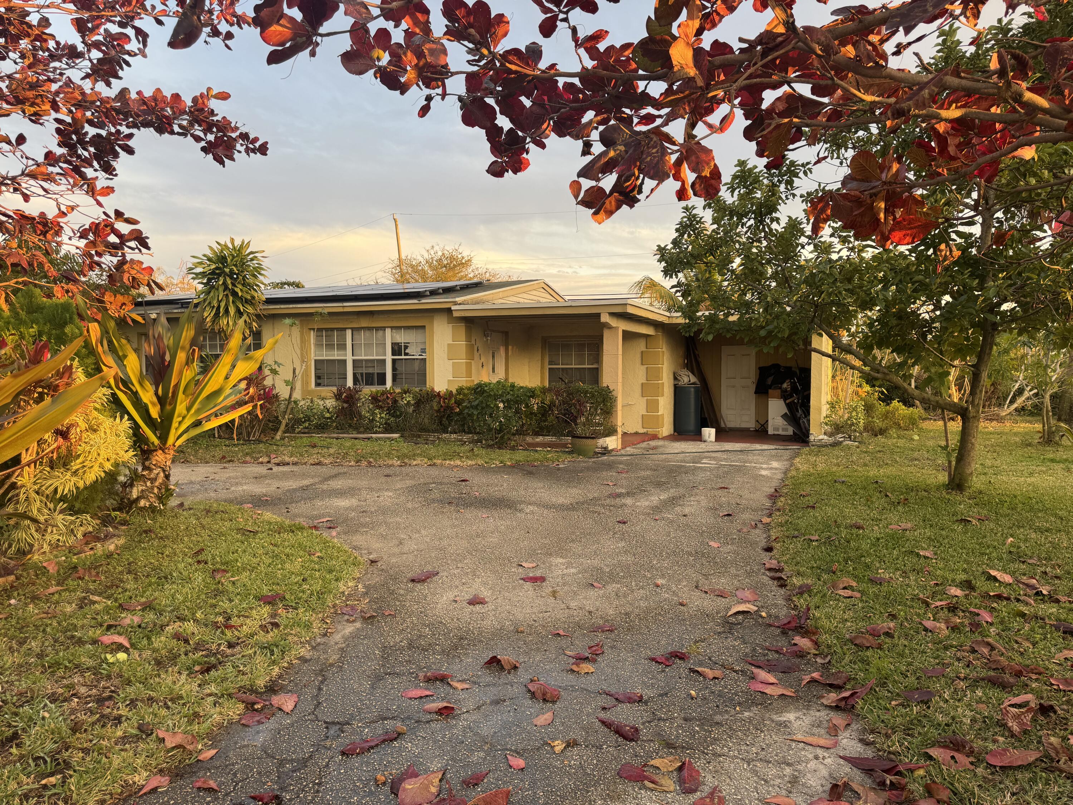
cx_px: 536
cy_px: 402
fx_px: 744
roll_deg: +0.6
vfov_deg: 56.8
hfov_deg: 71.6
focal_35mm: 24
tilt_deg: -3.6
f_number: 1.78
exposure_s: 1/170
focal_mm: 6.76
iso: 64
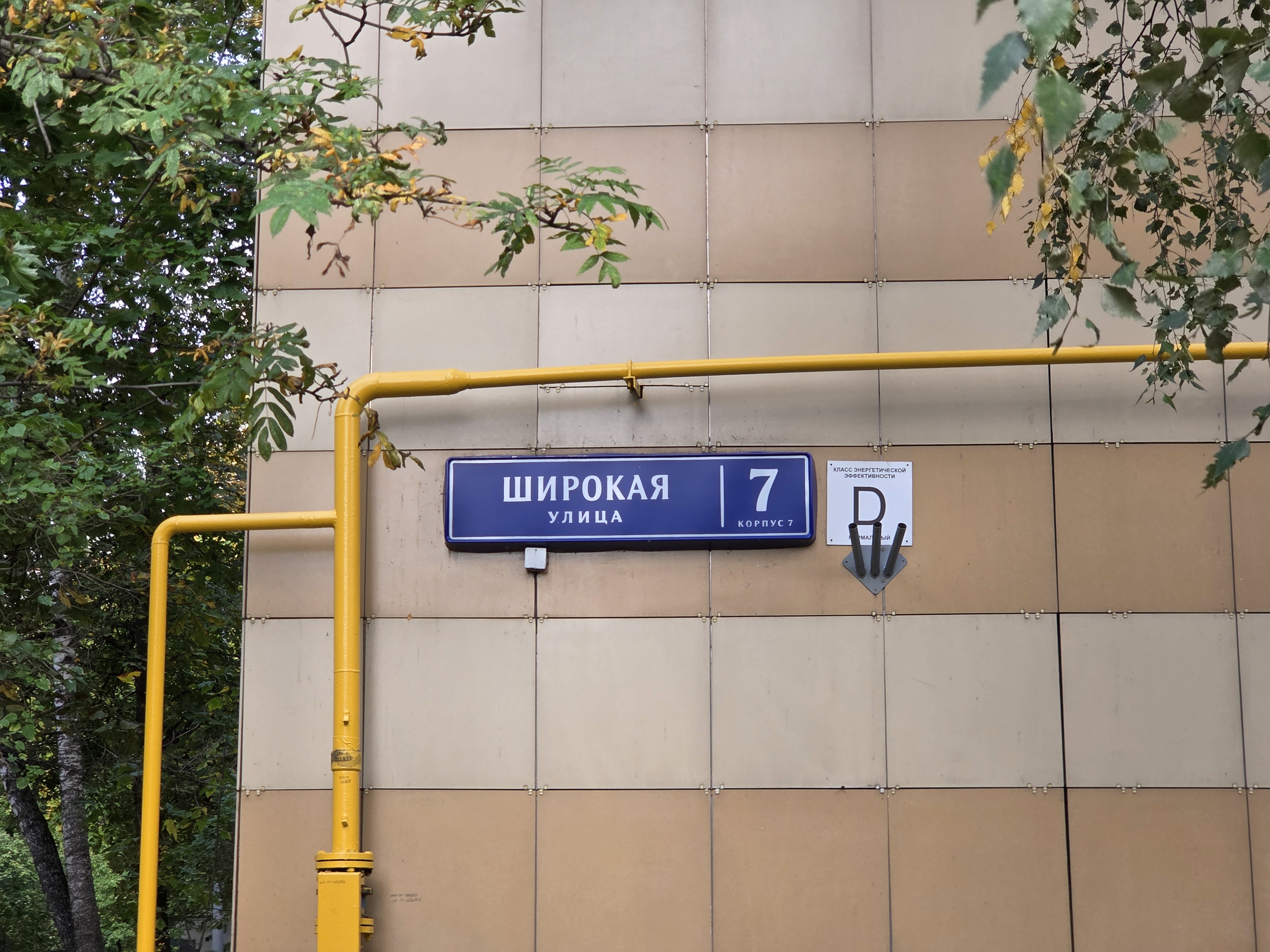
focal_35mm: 69
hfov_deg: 28.2
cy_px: 476
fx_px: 2531
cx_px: 635
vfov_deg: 21.3
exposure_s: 1/100
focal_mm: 7
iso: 32
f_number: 2.4
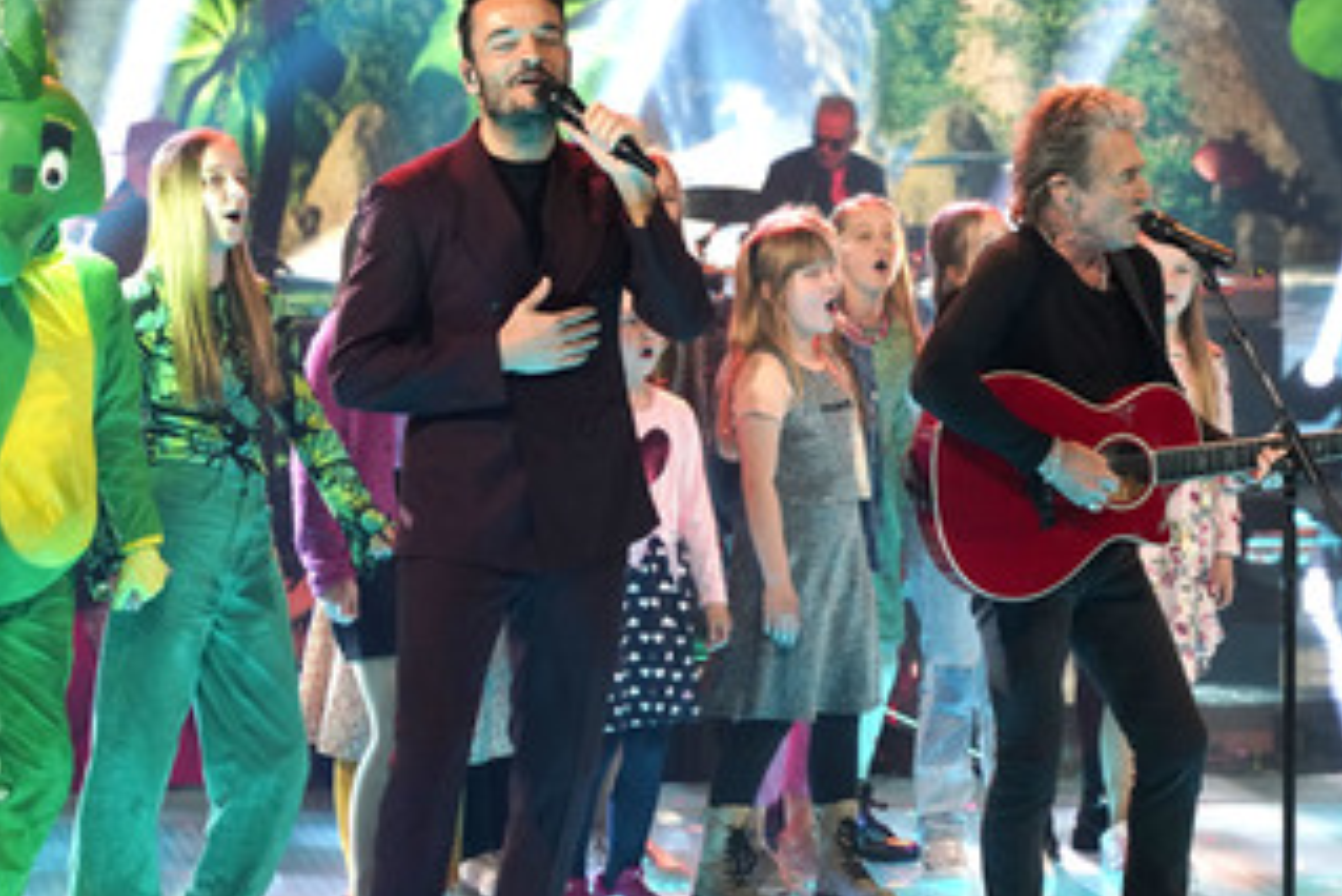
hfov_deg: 14.2
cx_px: 743
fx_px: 5370
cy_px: 492
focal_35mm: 144
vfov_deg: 9.5
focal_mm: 102
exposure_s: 1/160
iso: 3200
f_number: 5.6
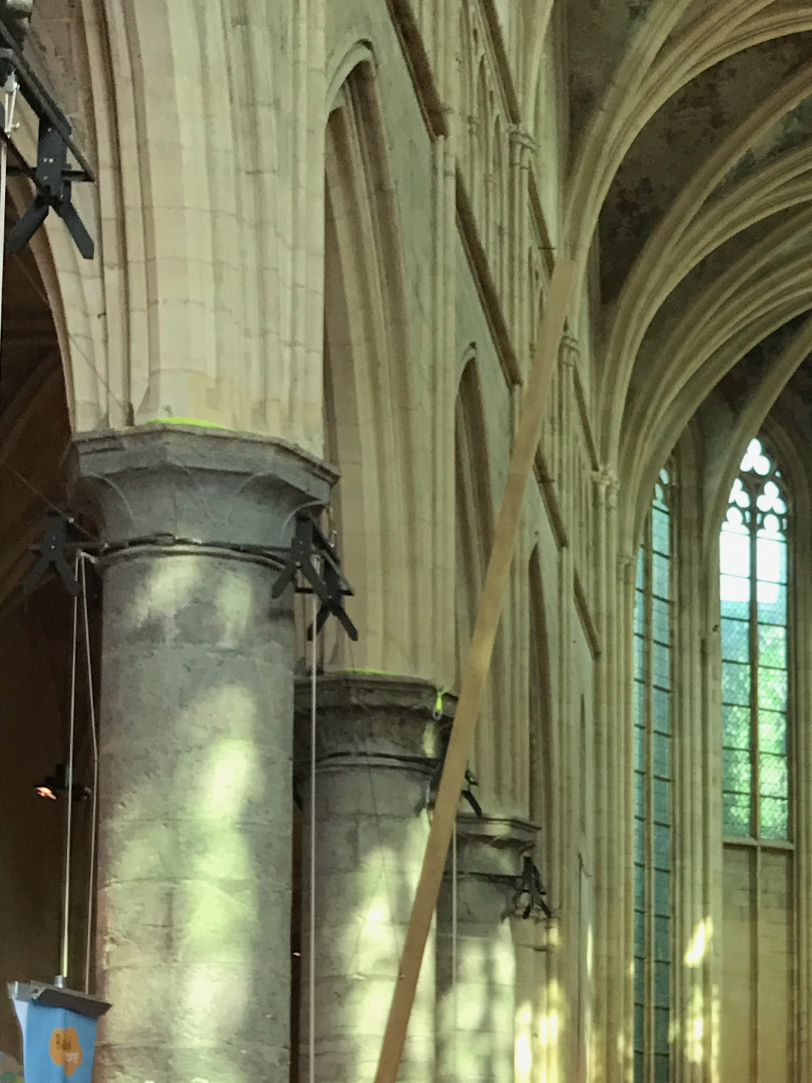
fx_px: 2408
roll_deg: -1.9
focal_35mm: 77
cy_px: 987
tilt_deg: +8.2
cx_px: 1085
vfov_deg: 24.6
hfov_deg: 17.8
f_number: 1.8
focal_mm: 3.99
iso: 25
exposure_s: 1/50
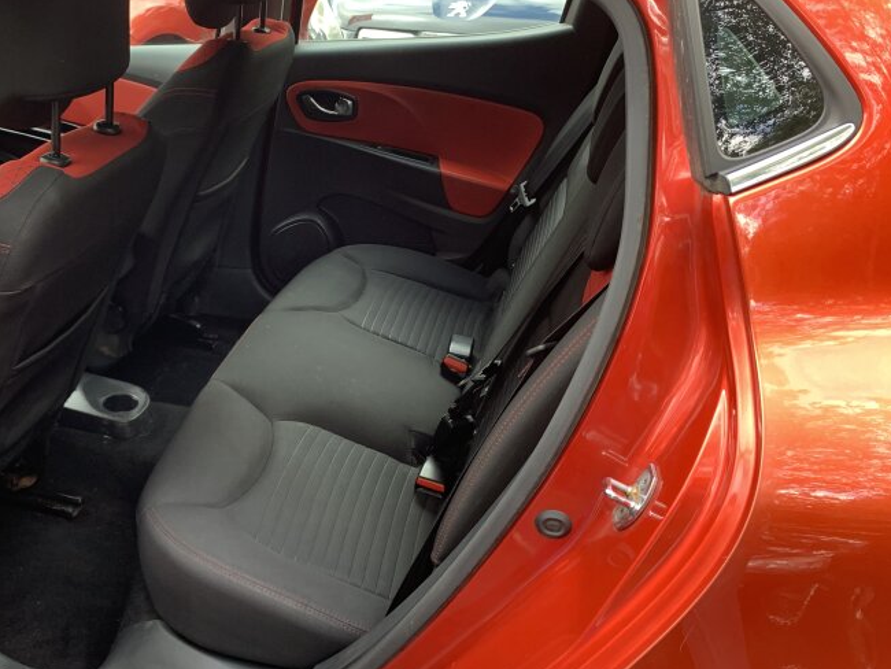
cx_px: 286
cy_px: 326
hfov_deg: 50.3
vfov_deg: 39.7
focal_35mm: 36
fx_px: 927
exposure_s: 1/81
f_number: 1.8
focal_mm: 4.25
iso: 100
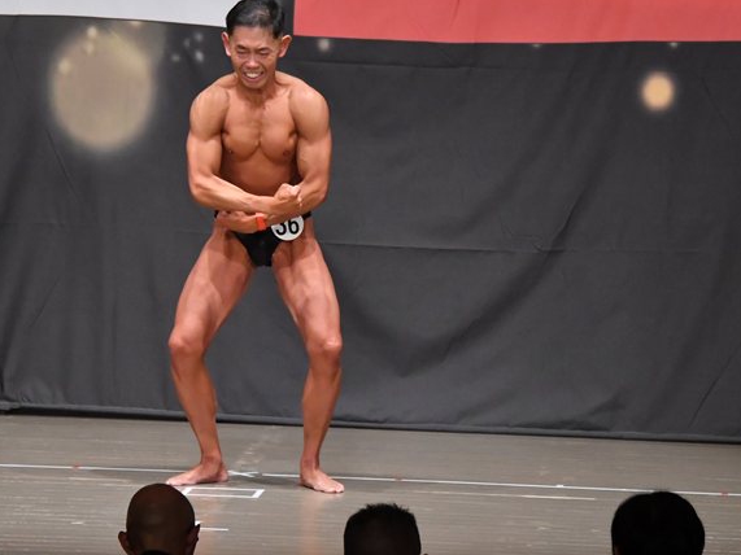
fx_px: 6057
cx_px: 287
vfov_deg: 5.3
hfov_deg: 7.0
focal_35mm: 283
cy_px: 246
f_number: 5.6
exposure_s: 1/400
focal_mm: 145
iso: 6400
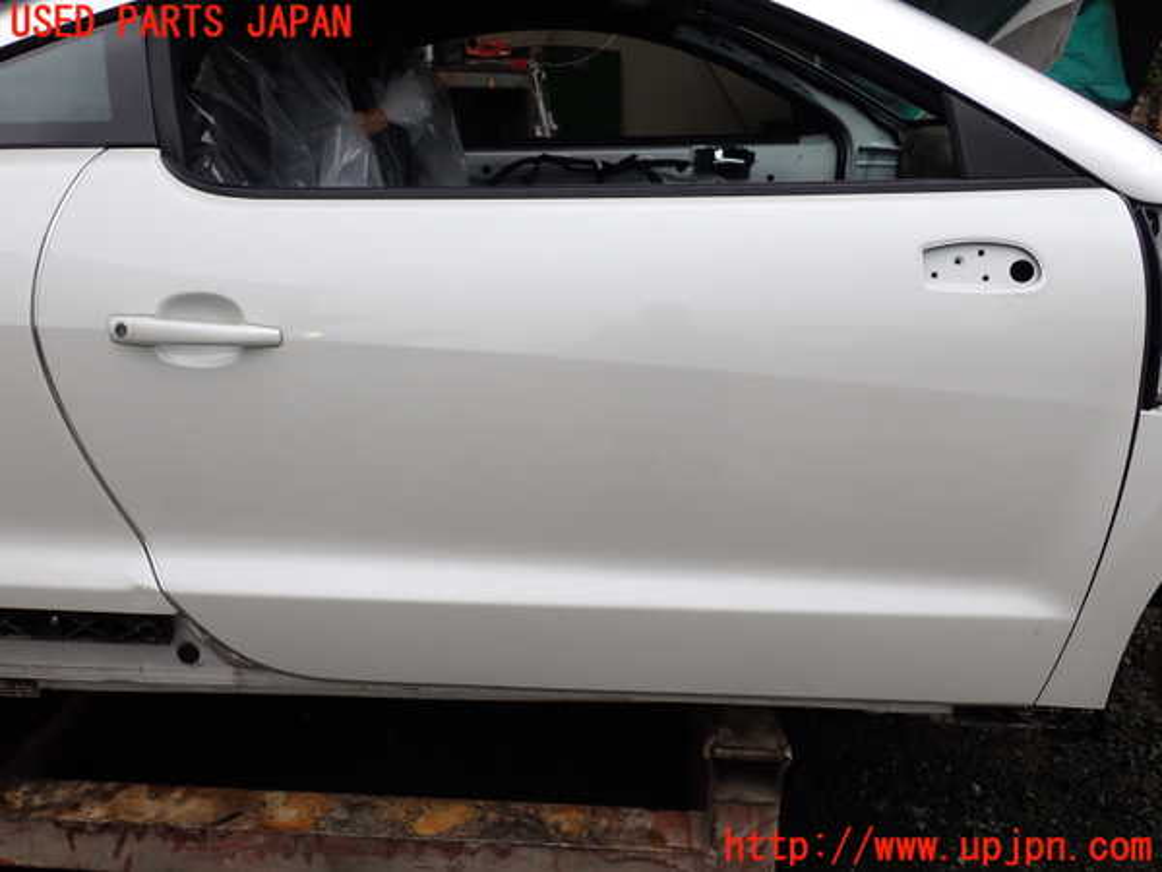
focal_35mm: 30
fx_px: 1007
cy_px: 436
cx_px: 581
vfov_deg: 46.8
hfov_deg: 60.0
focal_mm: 5.4
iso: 100
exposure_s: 1/320
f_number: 3.2
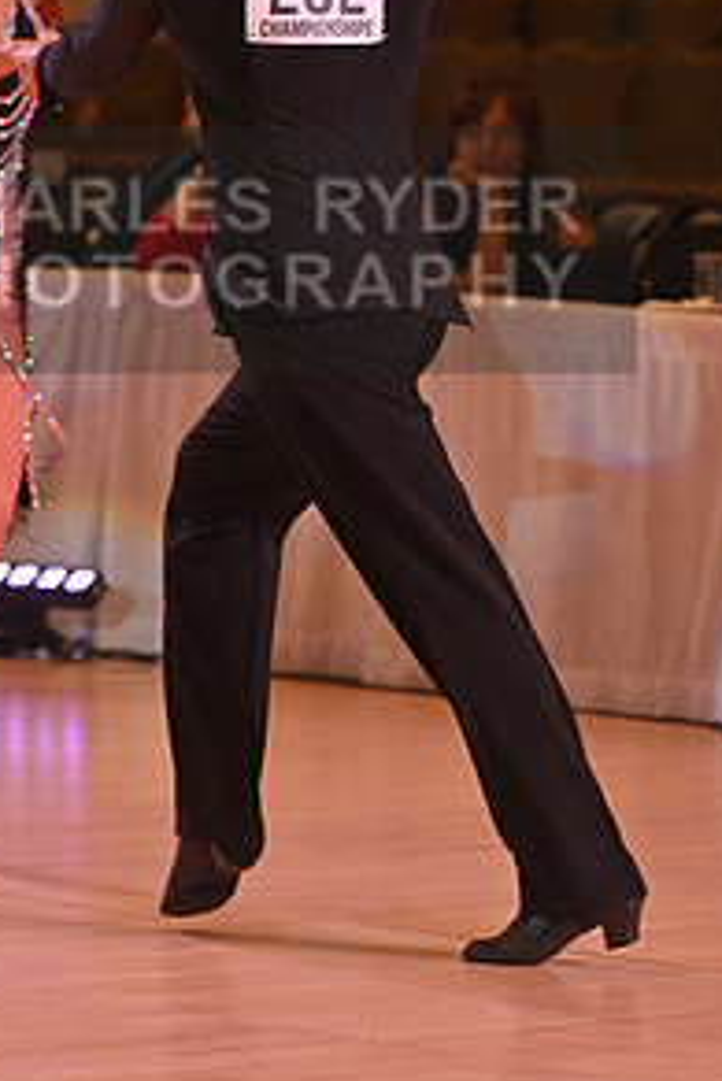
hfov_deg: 5.3
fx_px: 7752
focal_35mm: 258
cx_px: 128
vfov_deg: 8.0
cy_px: 252
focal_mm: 130
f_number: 5
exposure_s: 1/400
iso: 2000
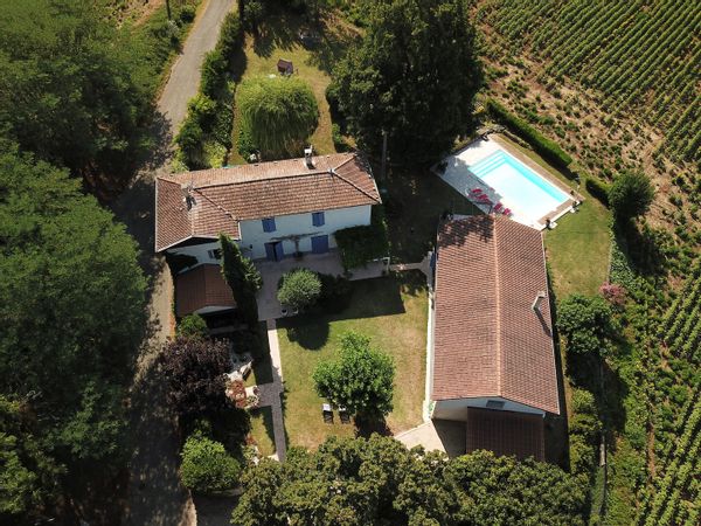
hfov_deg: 67.3
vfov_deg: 53.1
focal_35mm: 26
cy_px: 263
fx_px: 527
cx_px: 350
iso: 100
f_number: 2.2
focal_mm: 4.73
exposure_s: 1/325
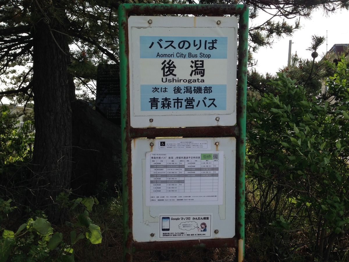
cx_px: 174
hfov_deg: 55.4
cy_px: 131
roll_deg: +1.3
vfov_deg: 42.9
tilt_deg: -2.7
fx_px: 333
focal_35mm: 33
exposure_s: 1/775
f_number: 2.4
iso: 50
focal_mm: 4.12
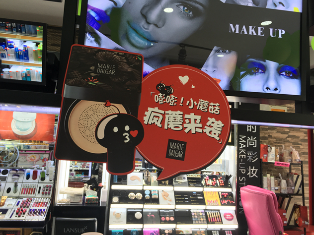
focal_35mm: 29
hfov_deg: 61.7
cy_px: 118
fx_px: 263
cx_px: 157
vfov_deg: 48.2
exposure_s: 1/50
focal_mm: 4.15
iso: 32
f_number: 2.2
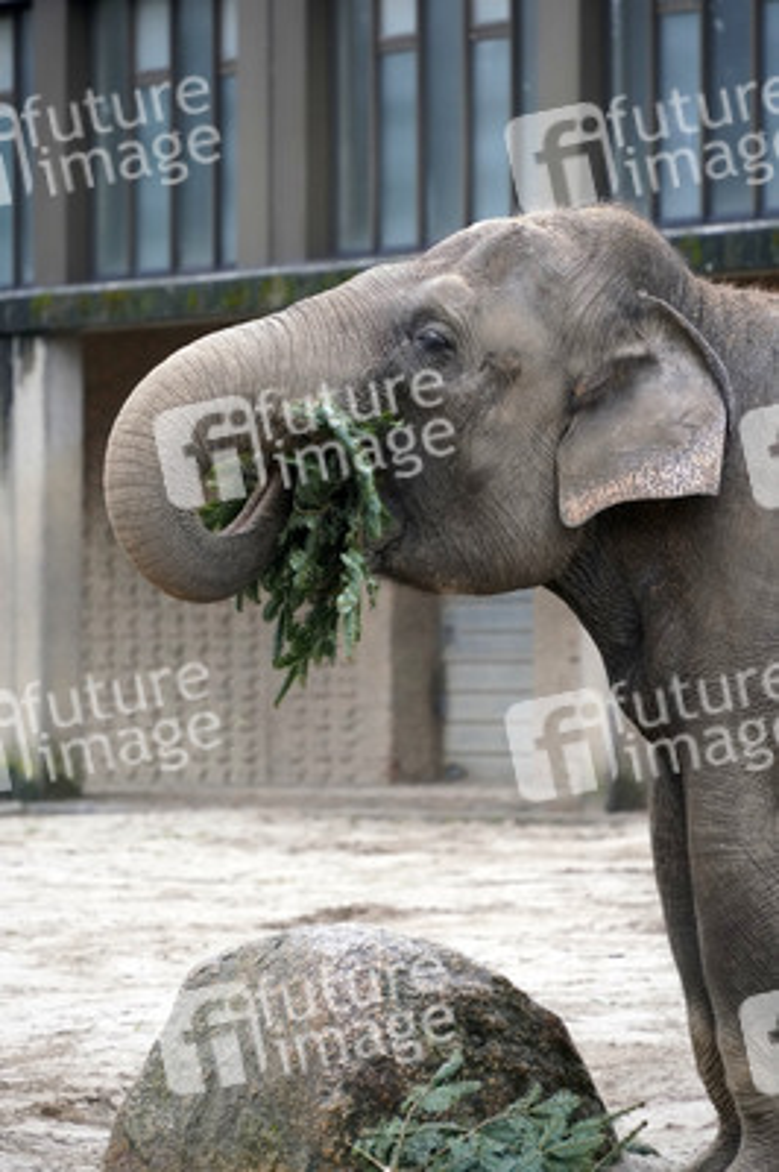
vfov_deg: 10.3
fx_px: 6502
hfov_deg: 6.9
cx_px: 390
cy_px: 586
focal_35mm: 200
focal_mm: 200
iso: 3200
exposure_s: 1/500
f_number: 5.6
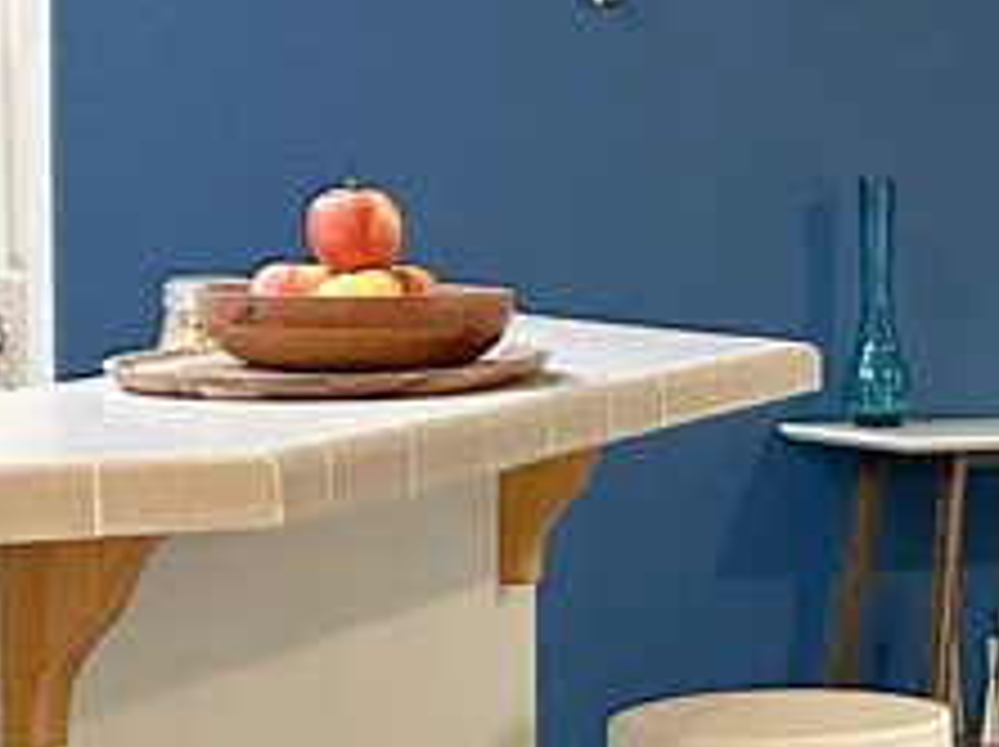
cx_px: 1652
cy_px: 500
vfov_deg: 12.3
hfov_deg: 14.8
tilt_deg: -5.0
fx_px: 3459
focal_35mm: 120
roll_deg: -0.6
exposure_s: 1/60
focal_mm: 5.7
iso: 320
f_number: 1.5
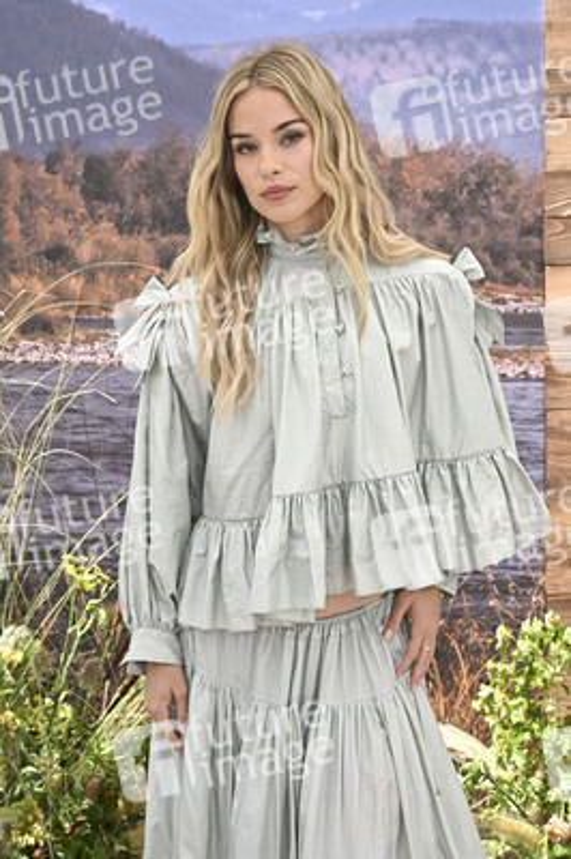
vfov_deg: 36.3
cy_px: 430
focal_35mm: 55
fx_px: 1311
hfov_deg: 24.6
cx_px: 286
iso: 250
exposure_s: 1/320
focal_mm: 55
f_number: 8
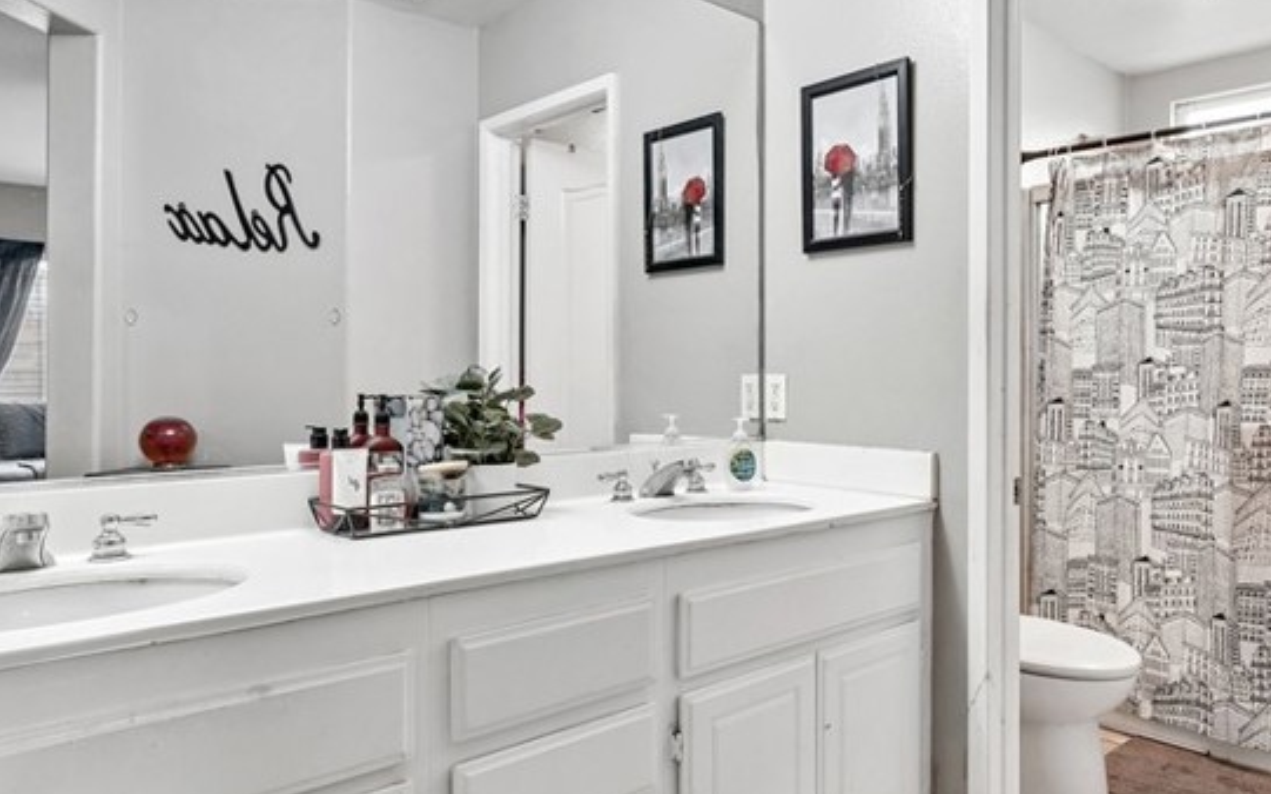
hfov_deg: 66.3
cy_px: 371
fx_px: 935
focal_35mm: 27
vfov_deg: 46.0
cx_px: 862
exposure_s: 1/10
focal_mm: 14
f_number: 8
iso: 400
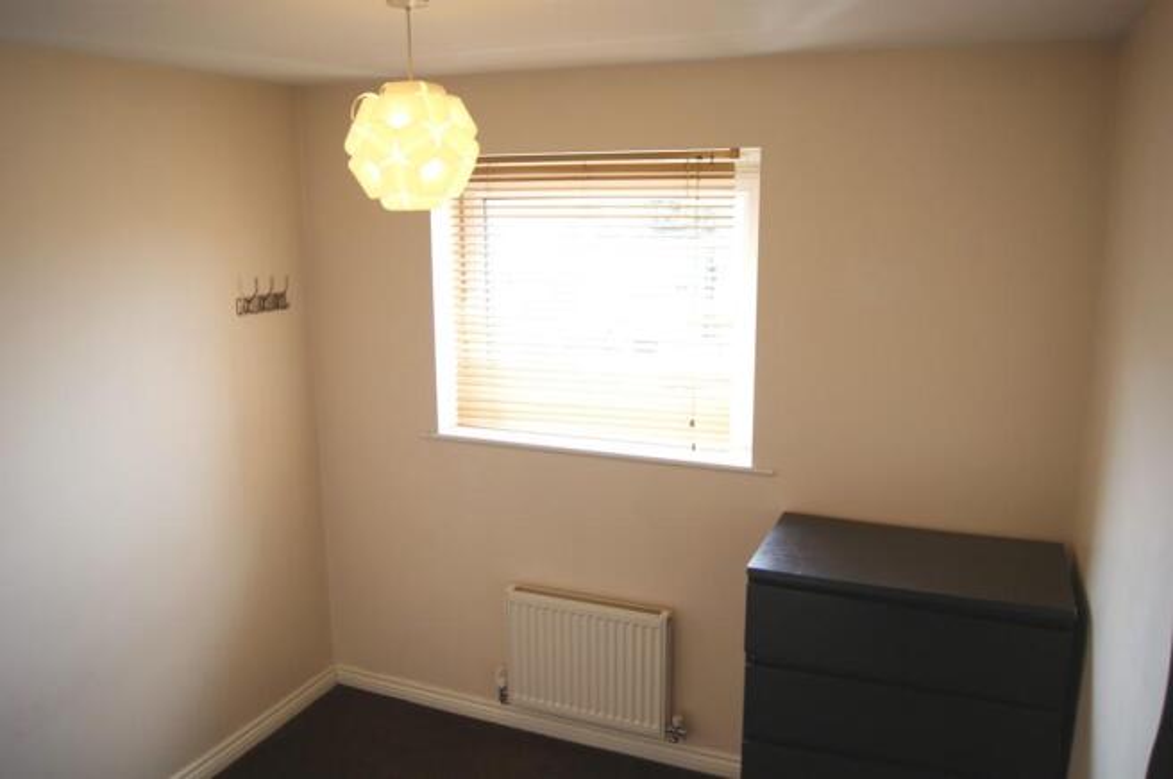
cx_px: 586
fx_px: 1269
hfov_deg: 49.6
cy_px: 390
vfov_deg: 34.1
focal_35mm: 39
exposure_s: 1/50
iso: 125
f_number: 4.5
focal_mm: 26
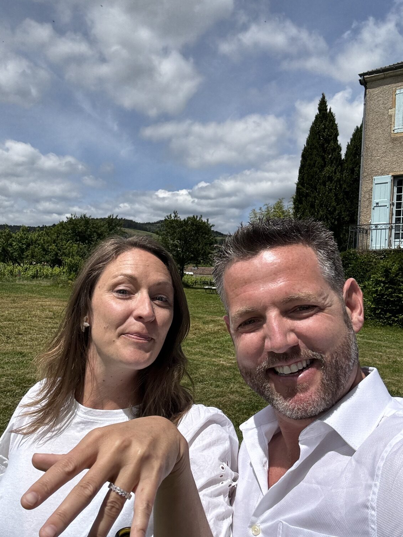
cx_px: 197
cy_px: 283
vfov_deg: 56.8
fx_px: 497
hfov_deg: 44.2
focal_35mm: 32
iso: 25
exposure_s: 1/1795
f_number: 1.9
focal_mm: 2.69
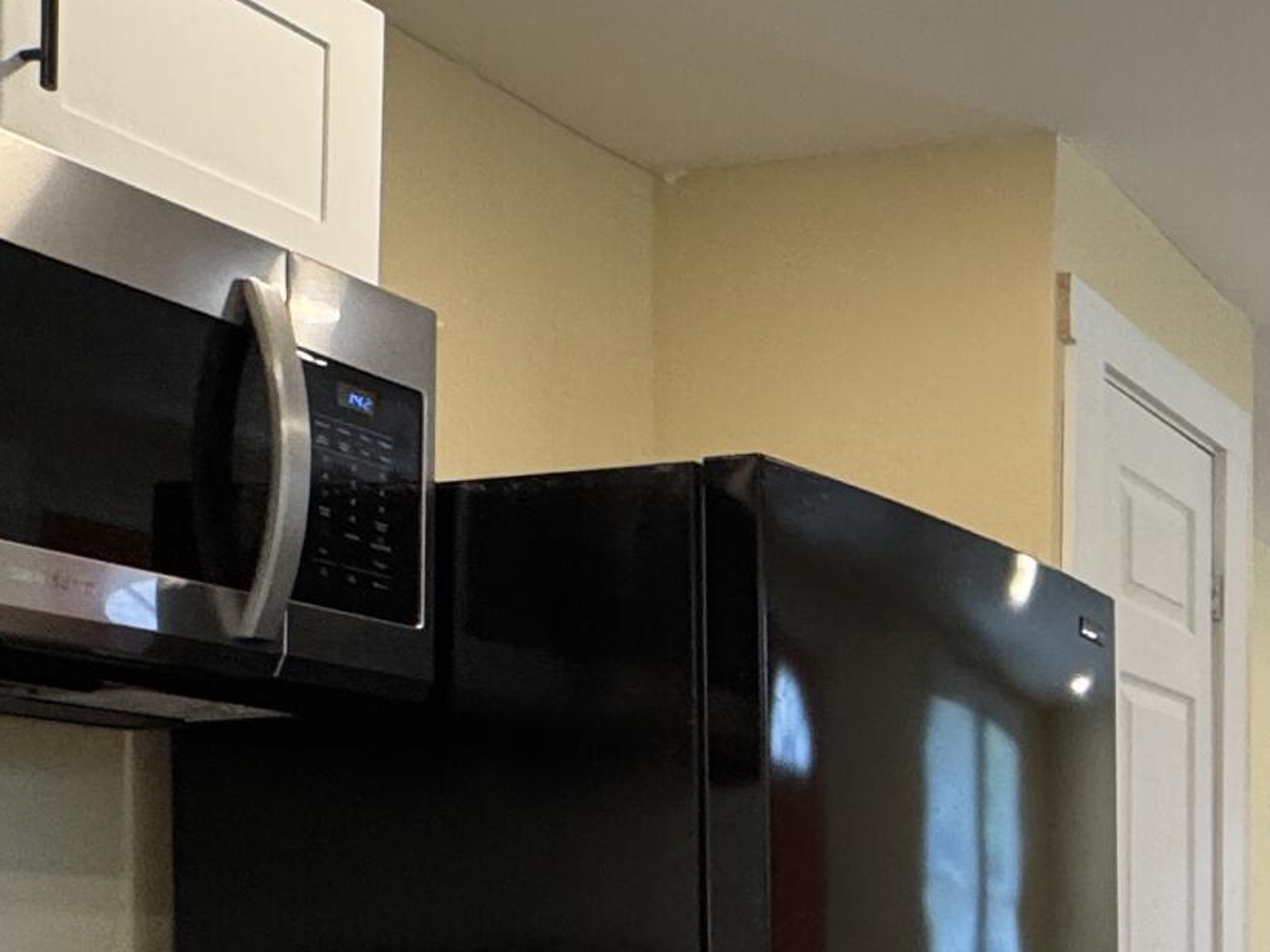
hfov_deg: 31.1
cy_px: 960
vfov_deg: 26.9
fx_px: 1871
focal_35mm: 51
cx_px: 1555
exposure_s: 1/120
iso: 160
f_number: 2.2
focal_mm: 2.22
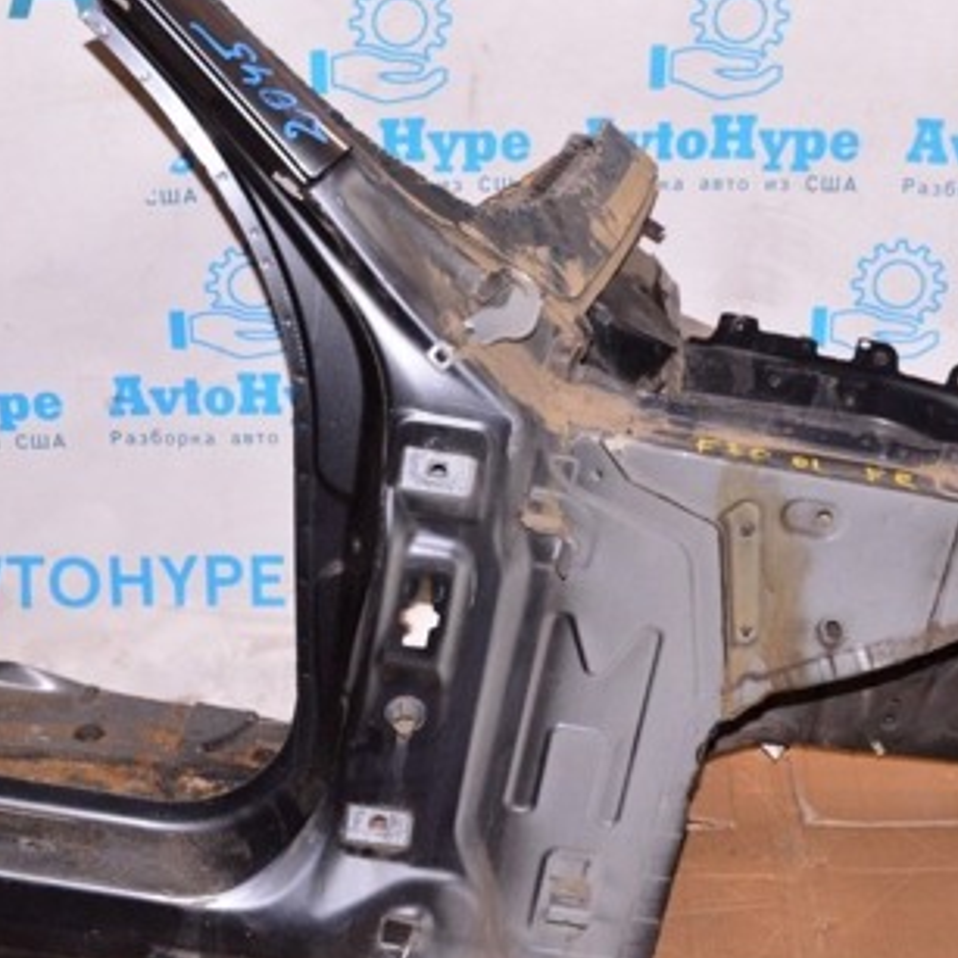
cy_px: 507
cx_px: 584
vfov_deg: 25.0
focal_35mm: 69
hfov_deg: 24.9
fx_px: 2160
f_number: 8
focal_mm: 26
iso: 1600
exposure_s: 1/200
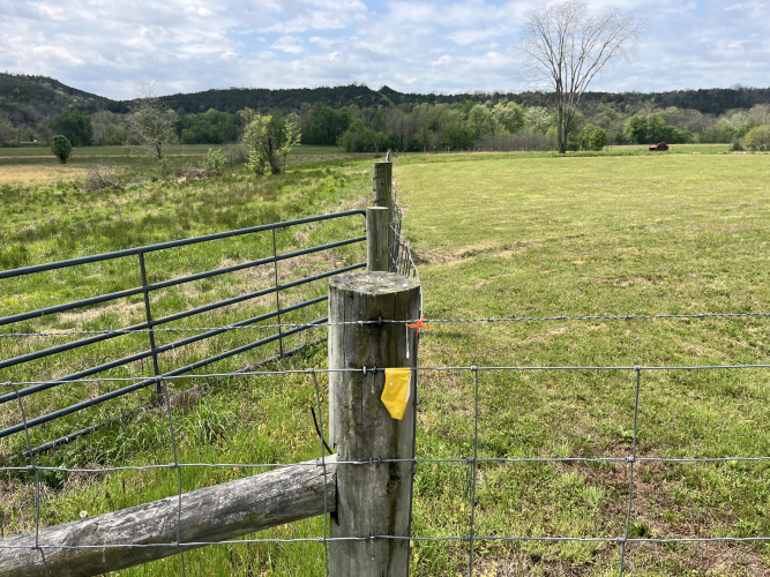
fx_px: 578
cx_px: 385
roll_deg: -1.4
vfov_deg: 53.0
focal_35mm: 26
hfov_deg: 67.3
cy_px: 288
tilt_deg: -16.4
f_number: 1.6
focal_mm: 5.1
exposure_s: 1/3135
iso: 50
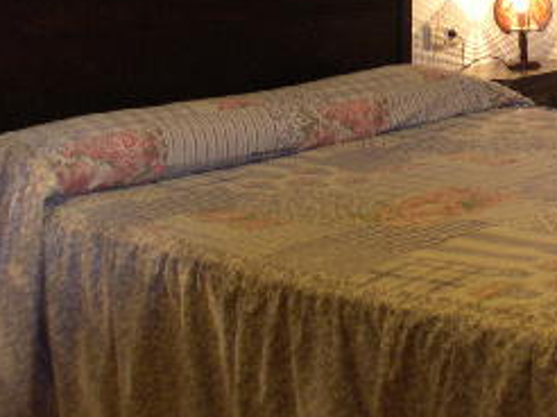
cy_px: 7
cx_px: 600
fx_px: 1656
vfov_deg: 14.1
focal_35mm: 103
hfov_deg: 18.4
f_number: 2.8
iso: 200
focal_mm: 8
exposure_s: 1/5.3
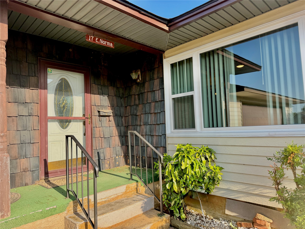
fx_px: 211
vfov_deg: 56.8
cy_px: 114
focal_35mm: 24
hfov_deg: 71.6
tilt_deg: +3.2
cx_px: 152
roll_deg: +2.6
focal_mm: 6.76
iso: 100
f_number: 1.78
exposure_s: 1/1727
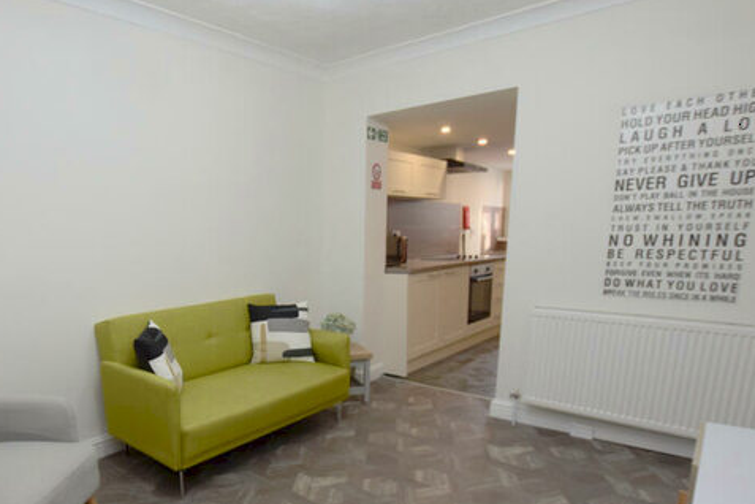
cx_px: 266
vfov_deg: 55.9
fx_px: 461
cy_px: 340
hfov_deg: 76.6
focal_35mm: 22
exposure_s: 1/100
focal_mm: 10
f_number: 5
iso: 800
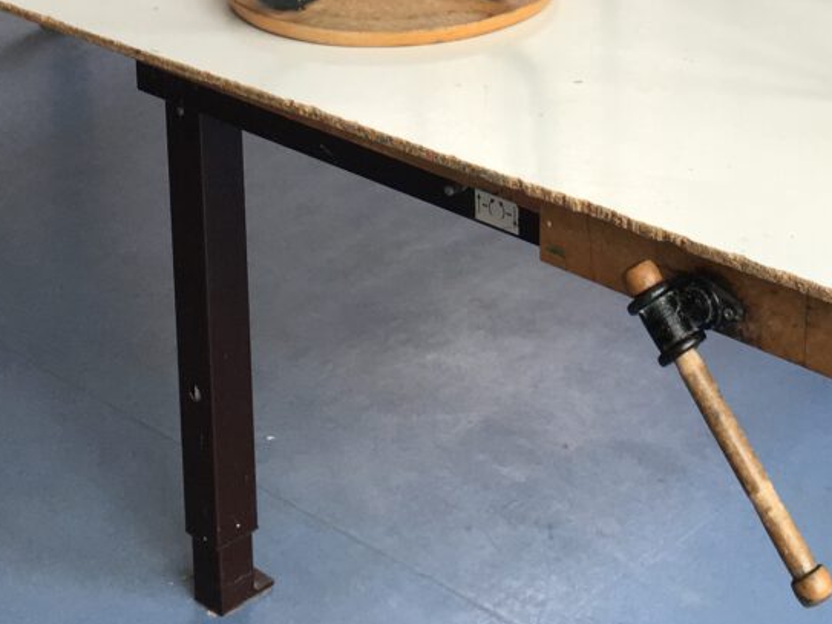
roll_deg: +0.0
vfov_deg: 16.9
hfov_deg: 23.7
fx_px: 1970
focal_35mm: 82
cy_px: -199
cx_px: 565
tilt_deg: -12.0
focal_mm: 4.15
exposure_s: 1/100
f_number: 2.2
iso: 40
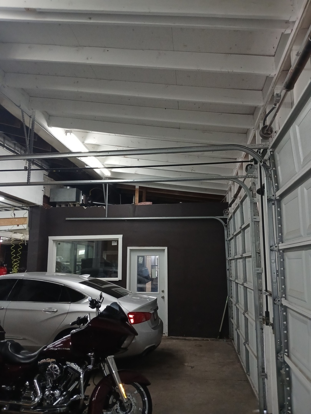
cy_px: 207
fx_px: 311
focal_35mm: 26
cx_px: 156
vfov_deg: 67.3
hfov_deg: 53.1
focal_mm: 3.98
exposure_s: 1/50
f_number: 1.8
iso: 250
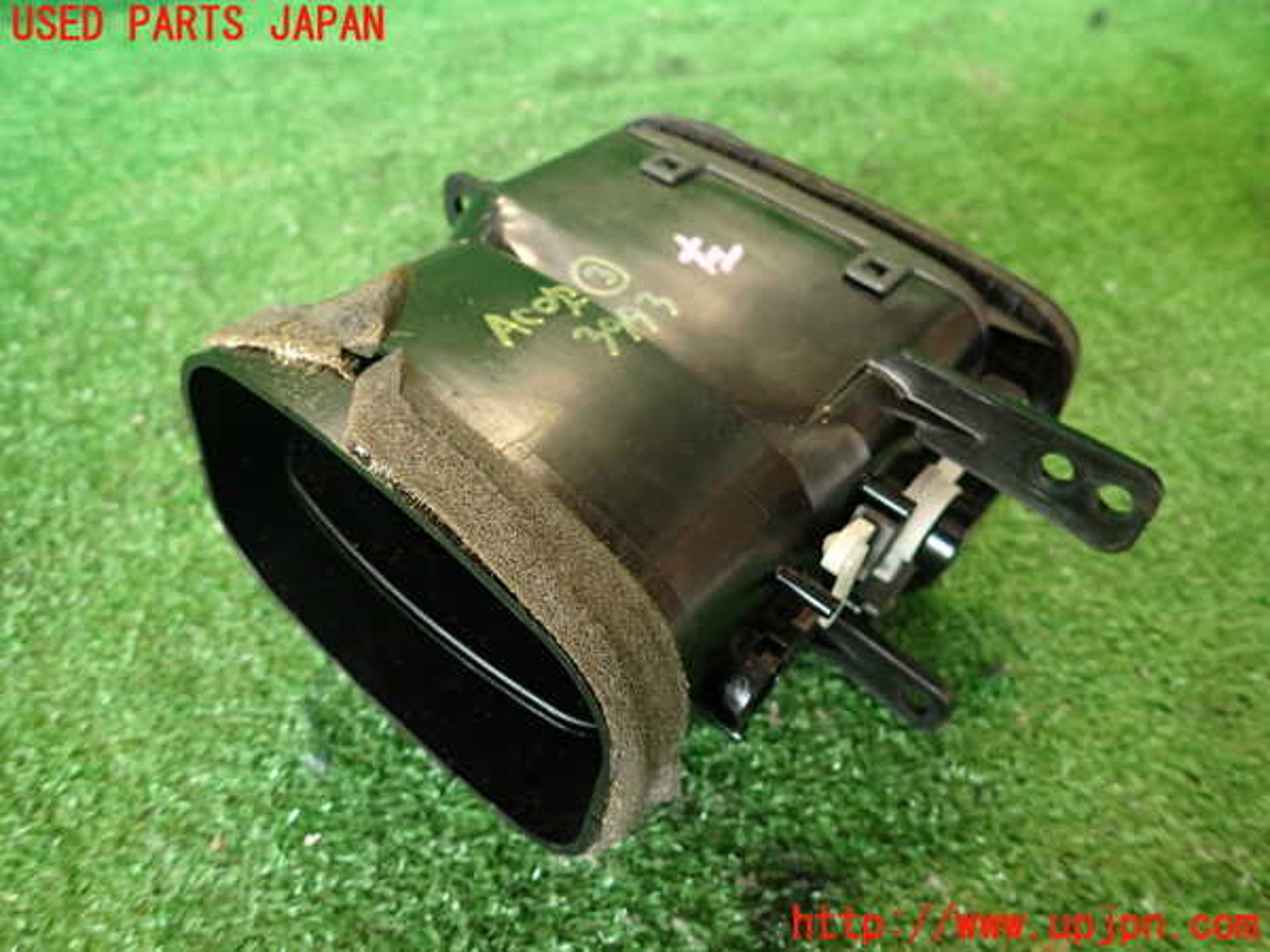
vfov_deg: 54.9
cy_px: 476
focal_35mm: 25
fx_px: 917
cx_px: 635
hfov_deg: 69.4
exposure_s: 1/30
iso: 200
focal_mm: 4.5
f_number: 2
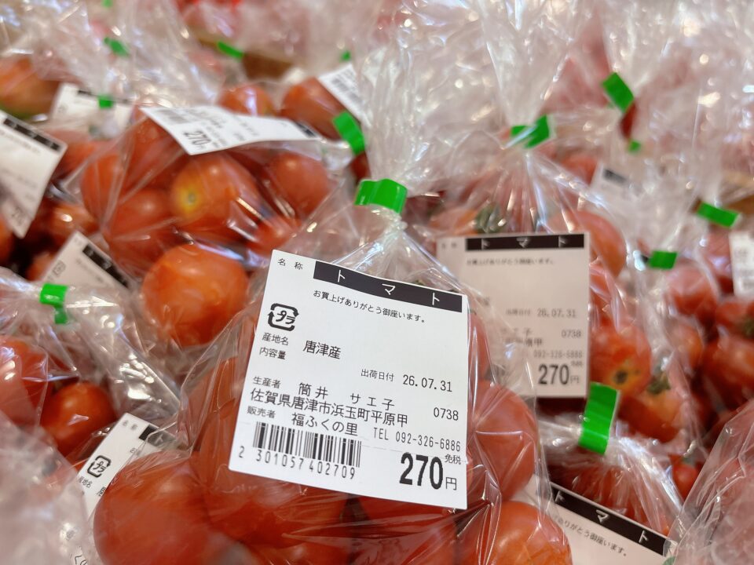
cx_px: 377
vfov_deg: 53.1
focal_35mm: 26
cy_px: 282
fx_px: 566
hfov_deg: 67.3
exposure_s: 1/120
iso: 100
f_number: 1.6
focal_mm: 5.96
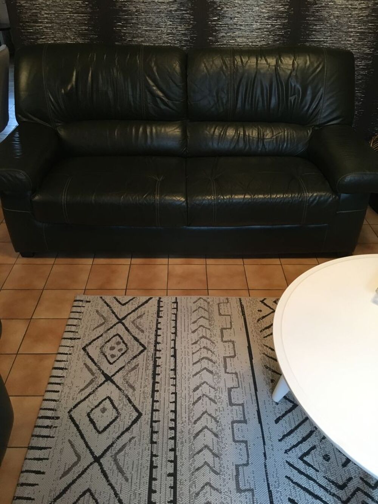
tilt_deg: -35.6
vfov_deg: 61.7
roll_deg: -0.3
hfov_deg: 48.2
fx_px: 422
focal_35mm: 29
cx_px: 189
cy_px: 252
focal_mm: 4.15
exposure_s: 1/17
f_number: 2.2
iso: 250
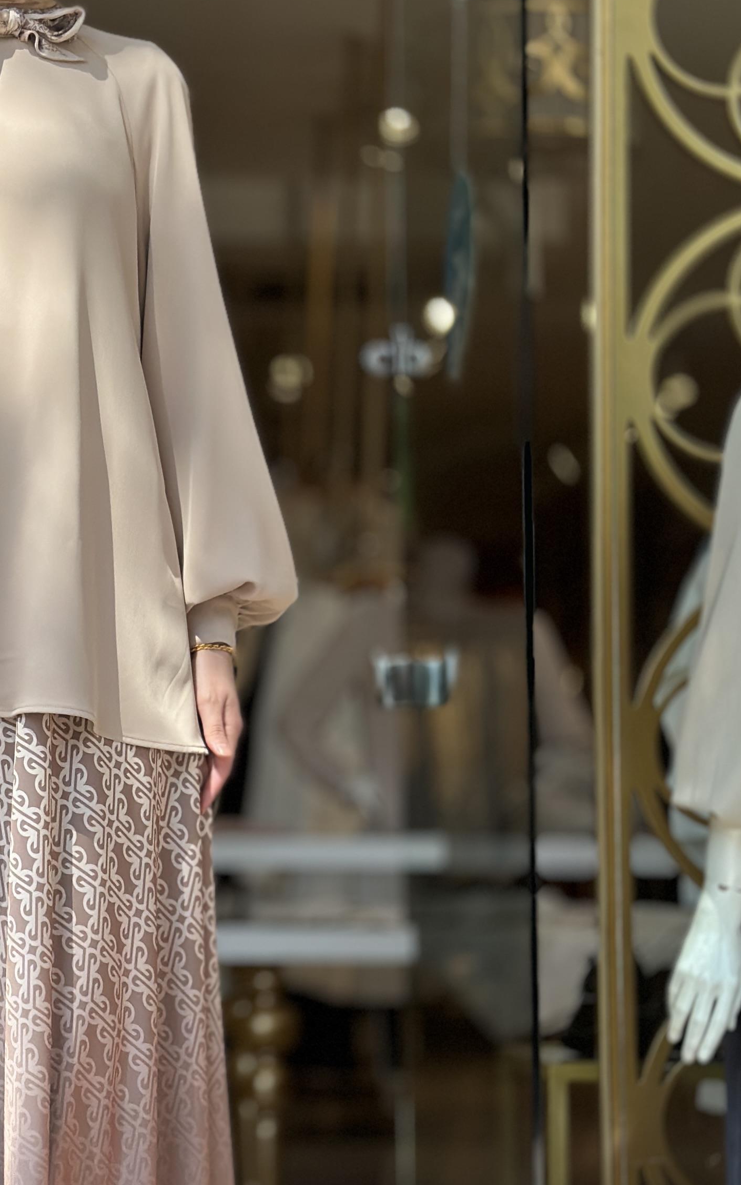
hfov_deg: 14.1
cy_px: 649
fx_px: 2940
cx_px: -5
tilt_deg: +5.0
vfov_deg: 22.8
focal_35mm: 91
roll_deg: -1.1
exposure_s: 1/1953
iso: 100
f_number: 1.78
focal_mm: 6.86
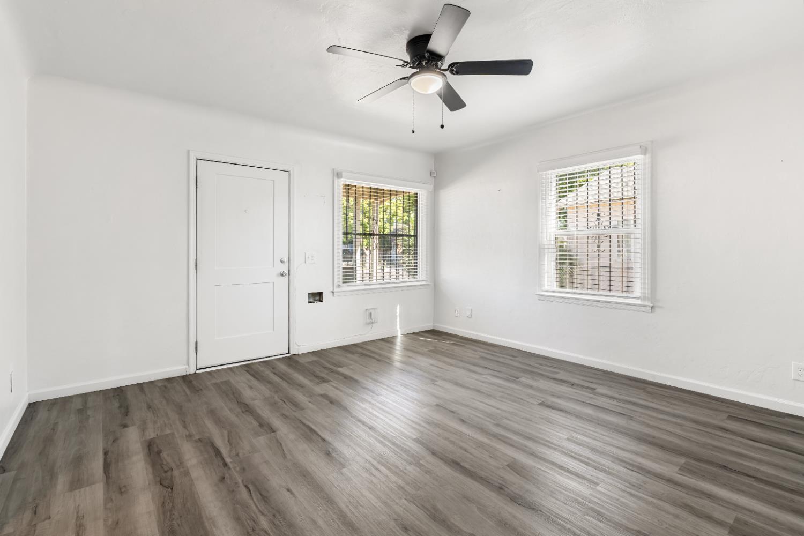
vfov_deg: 72.1
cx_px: 402
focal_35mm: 16
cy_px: 268
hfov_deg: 95.0
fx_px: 368
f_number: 8
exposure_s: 1/5
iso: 100
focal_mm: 11
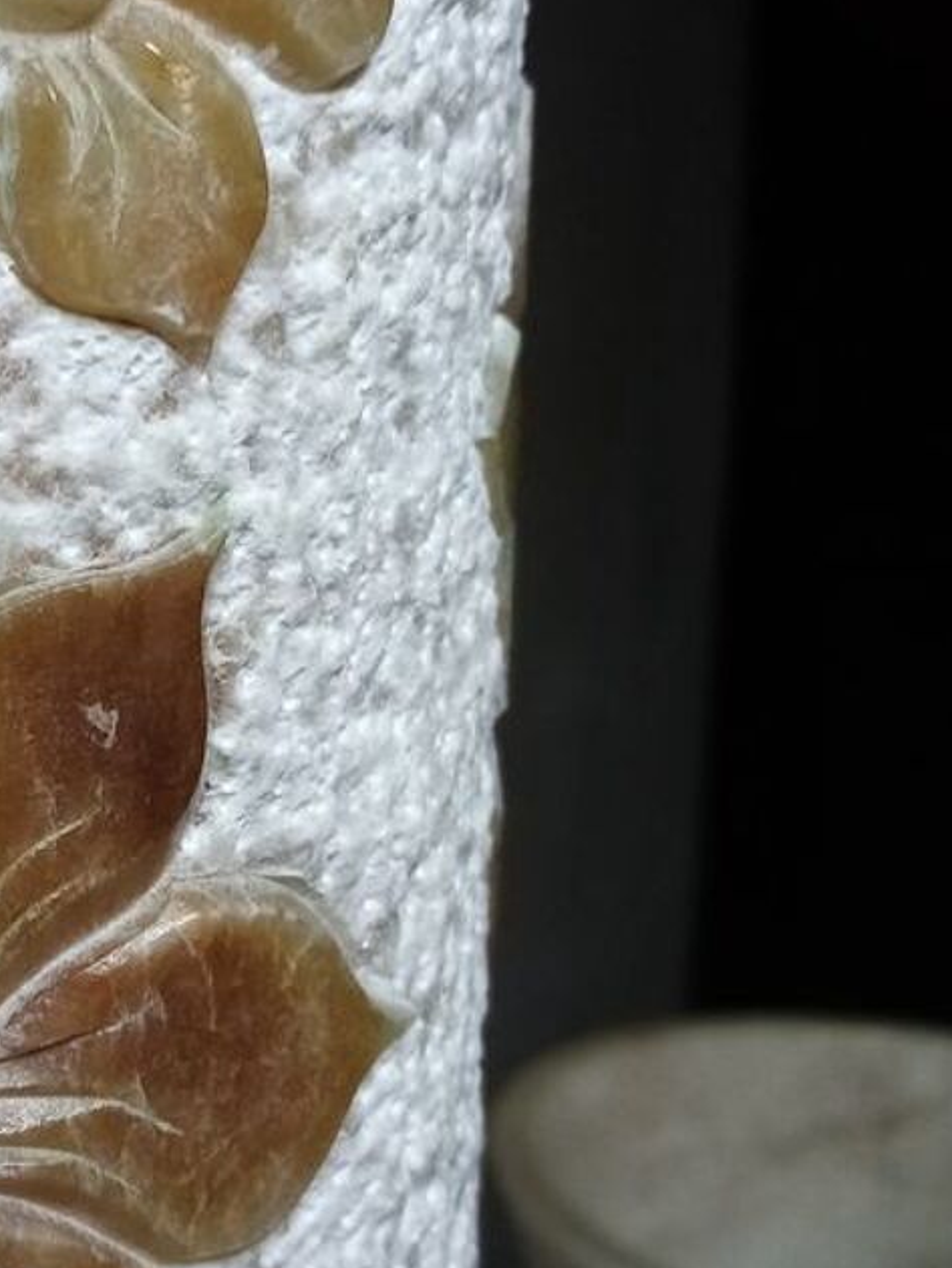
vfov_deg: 34.9
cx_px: 0
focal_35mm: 55
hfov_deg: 25.3
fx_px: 2015
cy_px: 718
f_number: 1.8
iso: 110
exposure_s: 1/33.3
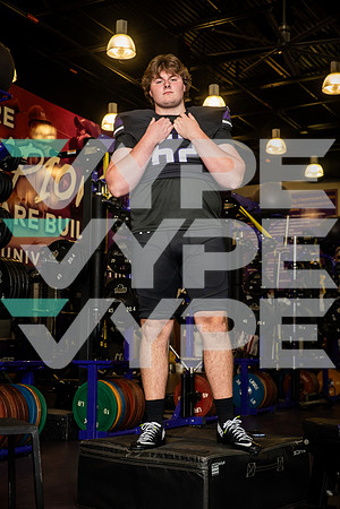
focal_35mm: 55
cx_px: 170
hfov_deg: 24.6
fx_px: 779
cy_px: 254
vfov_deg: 36.2
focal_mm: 55
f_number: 5.6
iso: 500
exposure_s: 1/250
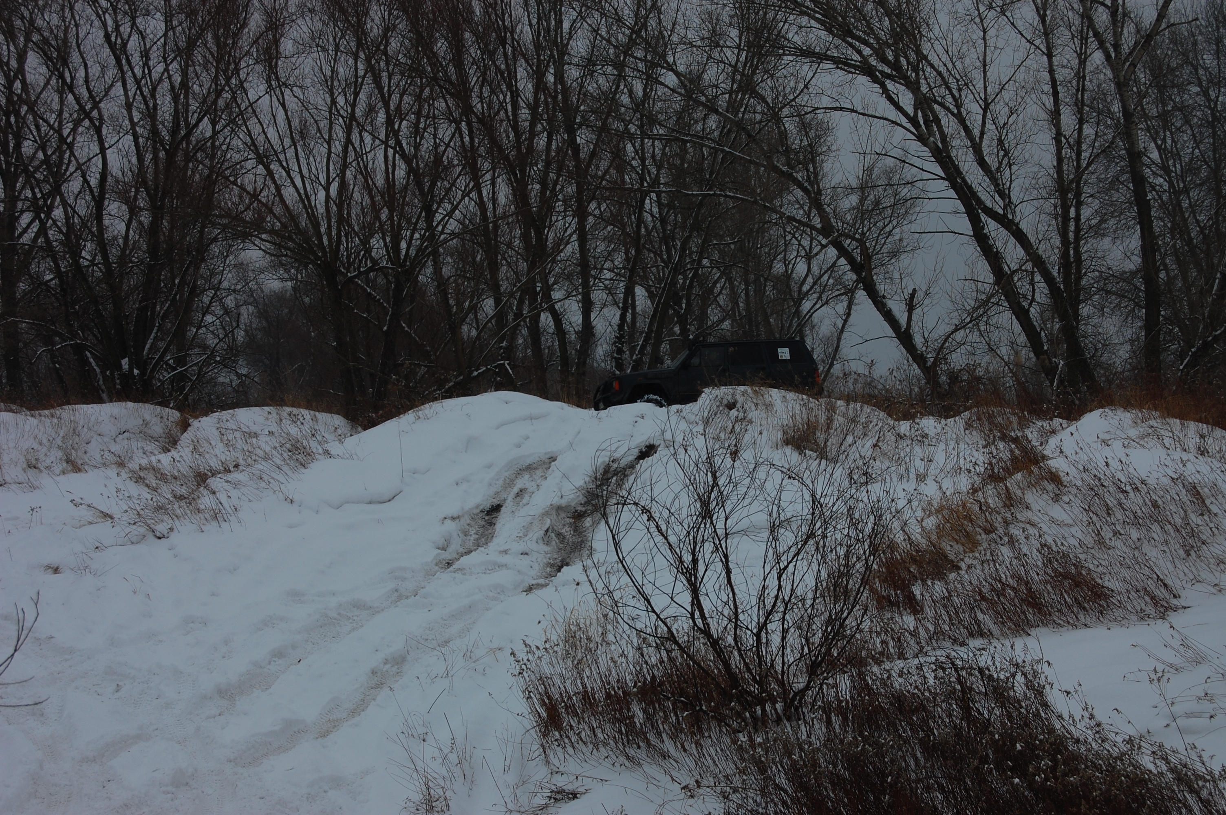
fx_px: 2807
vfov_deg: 16.5
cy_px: 408
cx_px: 613
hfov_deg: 24.6
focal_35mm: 82
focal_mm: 55
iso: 200
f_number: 10
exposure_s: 1/400
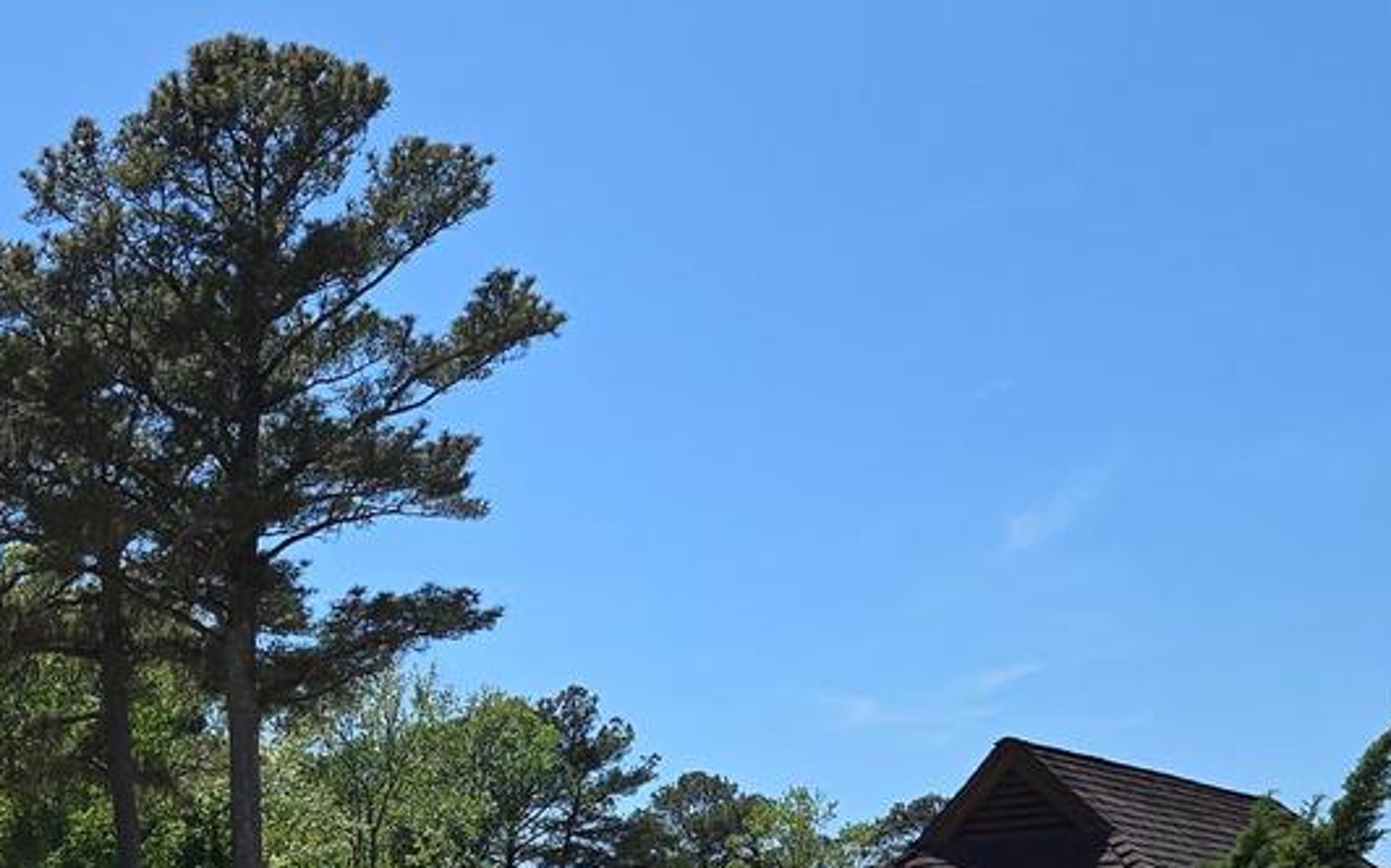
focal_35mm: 66
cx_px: 149
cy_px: 993
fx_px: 2501
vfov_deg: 18.8
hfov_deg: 29.8
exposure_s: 1/1957
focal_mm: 5.4
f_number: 1.8
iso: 25
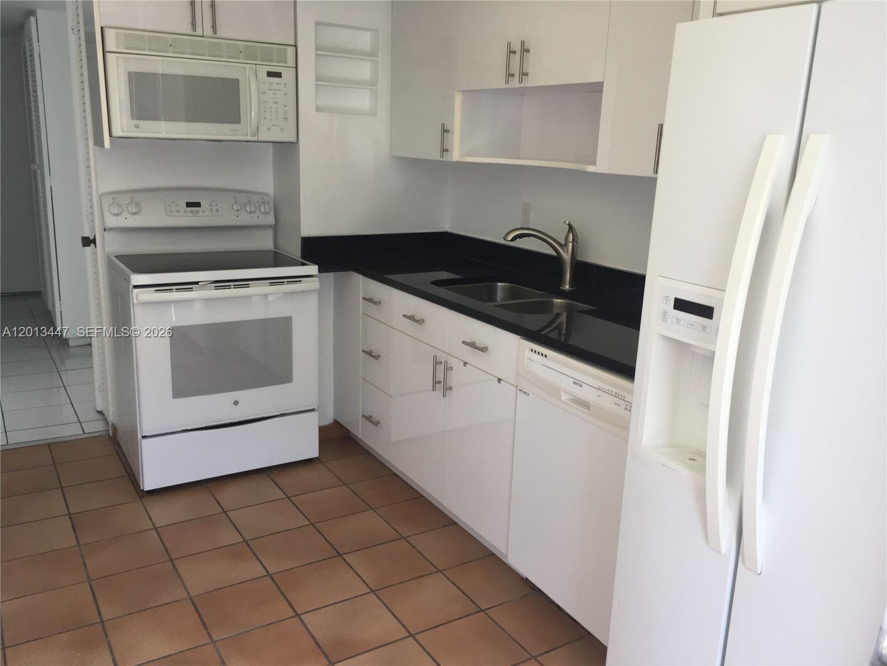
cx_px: 444
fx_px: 743
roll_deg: -2.2
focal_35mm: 29
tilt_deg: -15.6
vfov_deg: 48.2
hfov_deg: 61.7
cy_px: 333
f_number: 2.2
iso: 40
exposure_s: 1/120
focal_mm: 4.15
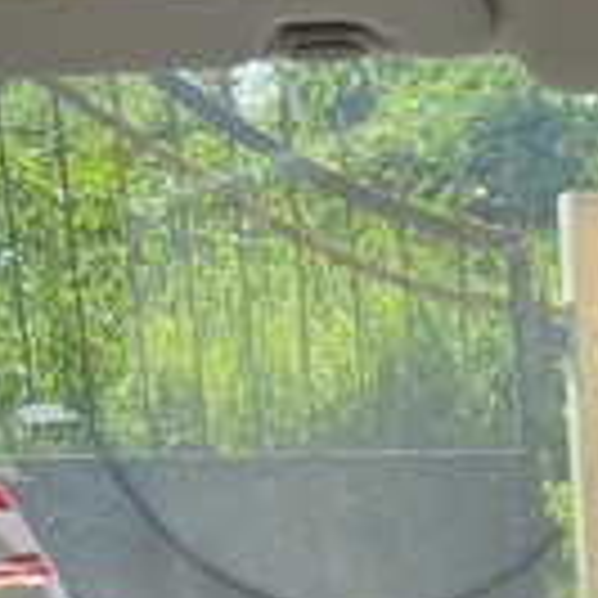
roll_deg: +0.0
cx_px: 926
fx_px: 2033
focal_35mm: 104
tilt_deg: -16.5
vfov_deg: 14.8
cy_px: 1039
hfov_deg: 15.3
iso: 32
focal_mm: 4.25
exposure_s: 1/633
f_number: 1.8
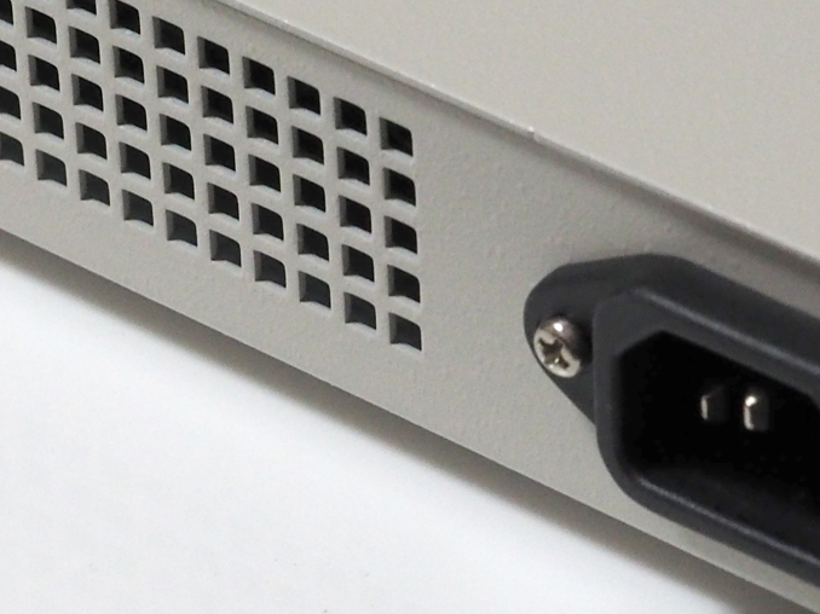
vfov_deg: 4.4
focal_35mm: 340
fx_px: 8051
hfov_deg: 5.8
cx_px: 105
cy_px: -13
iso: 1600
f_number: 5.6
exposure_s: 1/60
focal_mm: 60
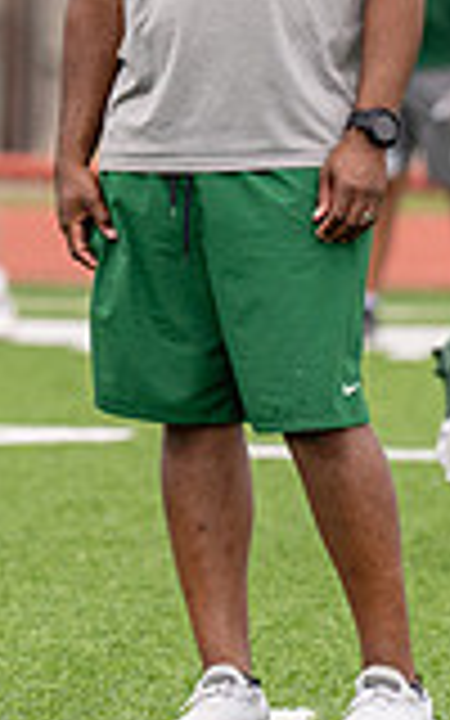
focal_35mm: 638
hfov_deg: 2.1
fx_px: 12519
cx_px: 148
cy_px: -14
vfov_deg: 3.3
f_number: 2.8
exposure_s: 1/2500
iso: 250
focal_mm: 158
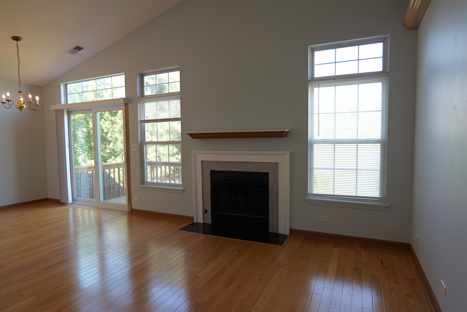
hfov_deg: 84.0
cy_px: 156
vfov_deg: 61.9
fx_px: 259
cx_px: 234
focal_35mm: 20
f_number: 3.5
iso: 200
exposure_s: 1/60
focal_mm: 20
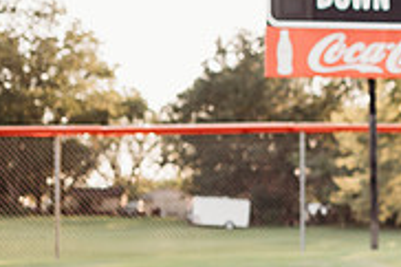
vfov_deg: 15.8
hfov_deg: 21.9
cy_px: 183
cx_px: 478
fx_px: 957
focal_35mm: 86
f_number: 2
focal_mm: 24
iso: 125
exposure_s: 1/500
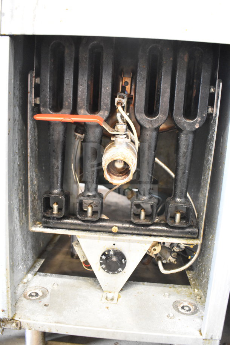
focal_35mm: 30
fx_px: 287
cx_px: 115
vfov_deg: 61.9
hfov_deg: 43.6
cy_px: 172
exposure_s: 1/30
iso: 5000
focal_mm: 20
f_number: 3.5
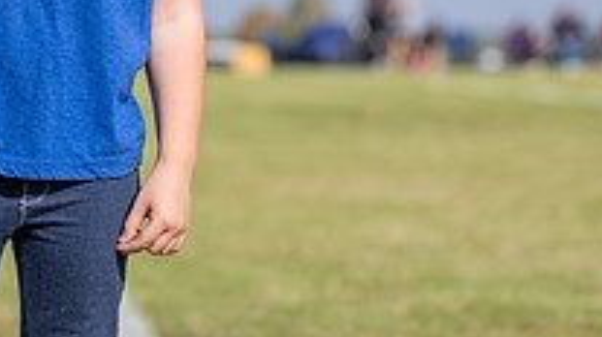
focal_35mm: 206
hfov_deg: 10.4
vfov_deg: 5.8
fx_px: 3285
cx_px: 64
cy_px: -144
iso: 100
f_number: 2.8
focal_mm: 70
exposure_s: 1/2000
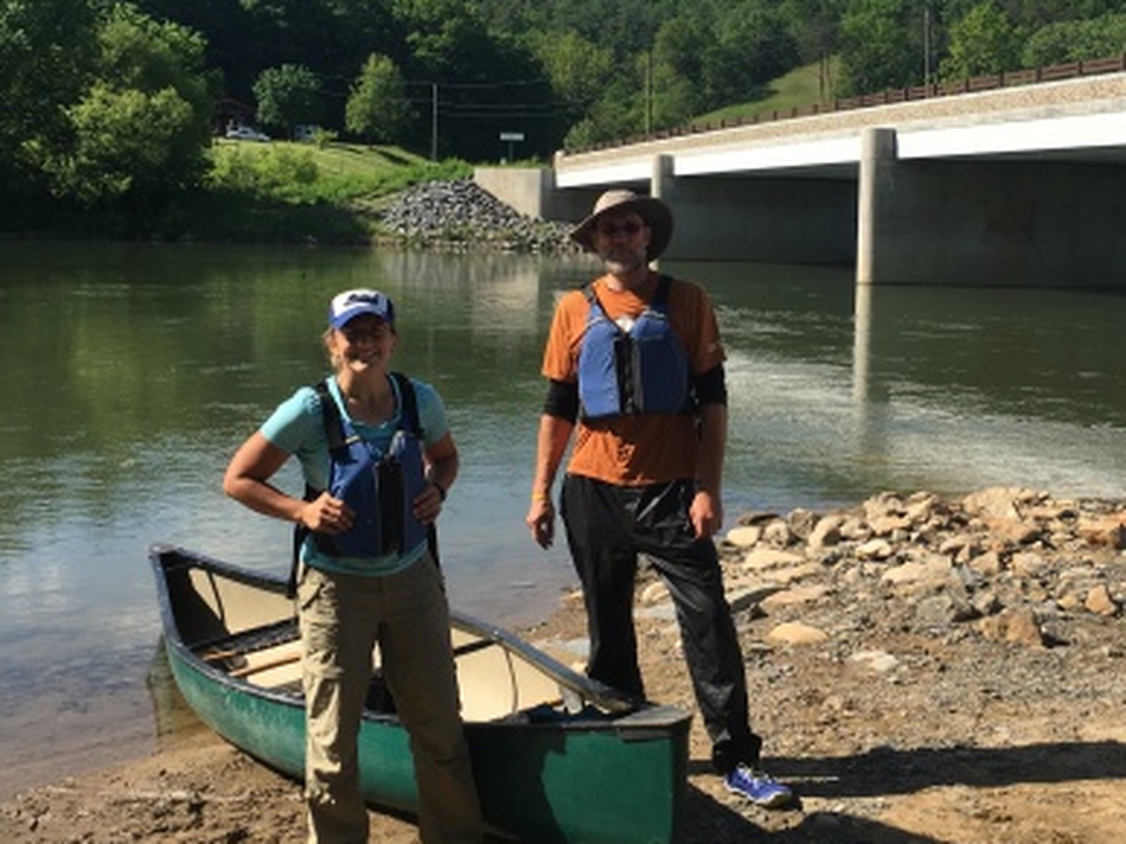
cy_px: 291
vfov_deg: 30.1
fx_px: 1561
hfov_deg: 39.6
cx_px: 643
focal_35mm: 48
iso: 25
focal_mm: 4.15
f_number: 2.2
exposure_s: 1/1261
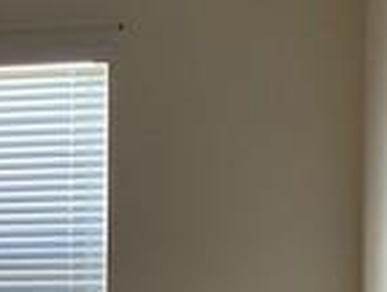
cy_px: 341
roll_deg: +0.1
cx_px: -227
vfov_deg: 12.6
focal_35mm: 116
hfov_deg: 15.4
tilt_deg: -4.5
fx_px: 1300
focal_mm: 4.25
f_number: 1.8
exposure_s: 1/60
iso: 125
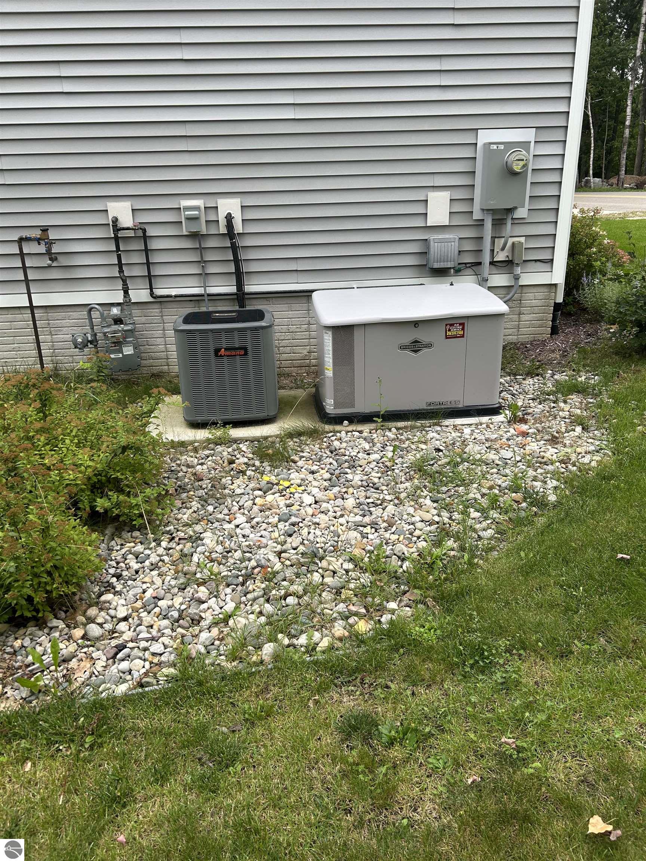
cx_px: 323
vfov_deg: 67.3
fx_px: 647
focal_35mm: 26
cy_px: 430
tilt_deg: -22.4
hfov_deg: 53.1
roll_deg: +1.2
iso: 40
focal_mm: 5.7
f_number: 1.5
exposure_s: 1/237
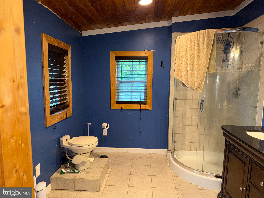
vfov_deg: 56.8
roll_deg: -1.3
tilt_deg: -5.9
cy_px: 99
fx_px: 183
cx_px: 132
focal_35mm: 24
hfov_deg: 71.6
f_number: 1.78
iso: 64
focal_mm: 6.76
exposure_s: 1/24
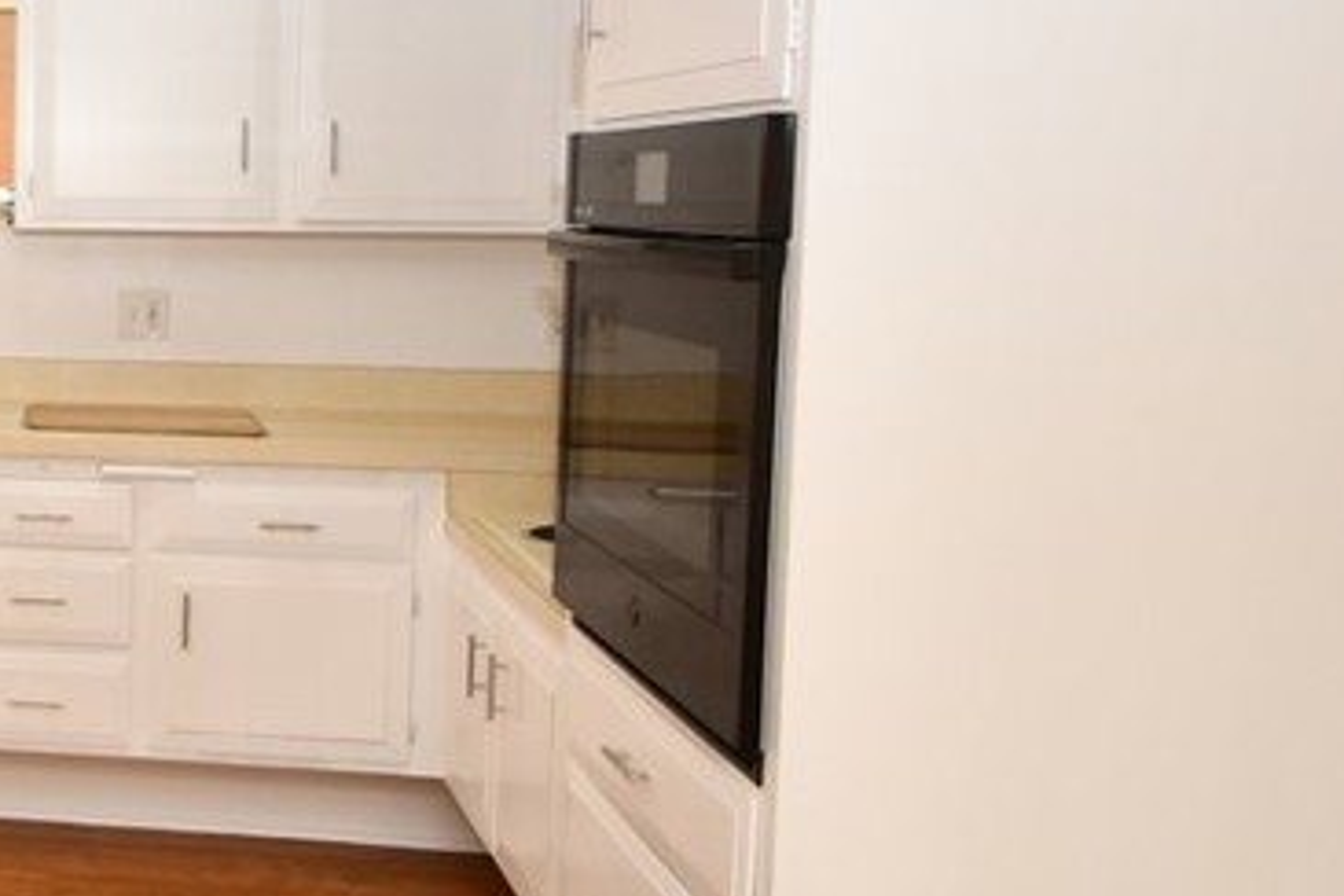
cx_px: -191
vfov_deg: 31.7
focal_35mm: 42
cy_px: 329
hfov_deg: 37.4
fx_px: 1568
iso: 220
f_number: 4
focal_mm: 10
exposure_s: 1/60
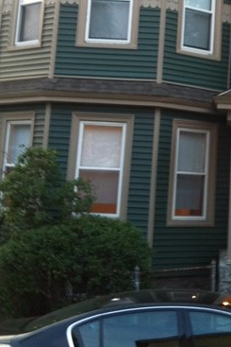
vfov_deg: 26.1
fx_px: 731
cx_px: 214
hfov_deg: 17.7
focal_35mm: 76
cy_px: 60
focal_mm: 3.85
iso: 100
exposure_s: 1/15
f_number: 2.8
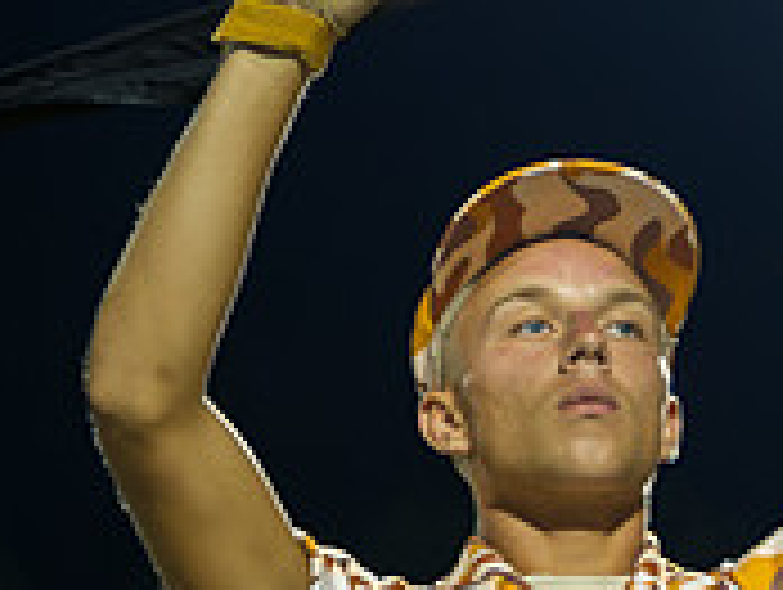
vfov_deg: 5.2
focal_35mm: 288
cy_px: 504
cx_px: 567
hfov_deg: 6.9
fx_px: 6523
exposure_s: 1/160
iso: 3600
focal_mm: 90
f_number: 5.6
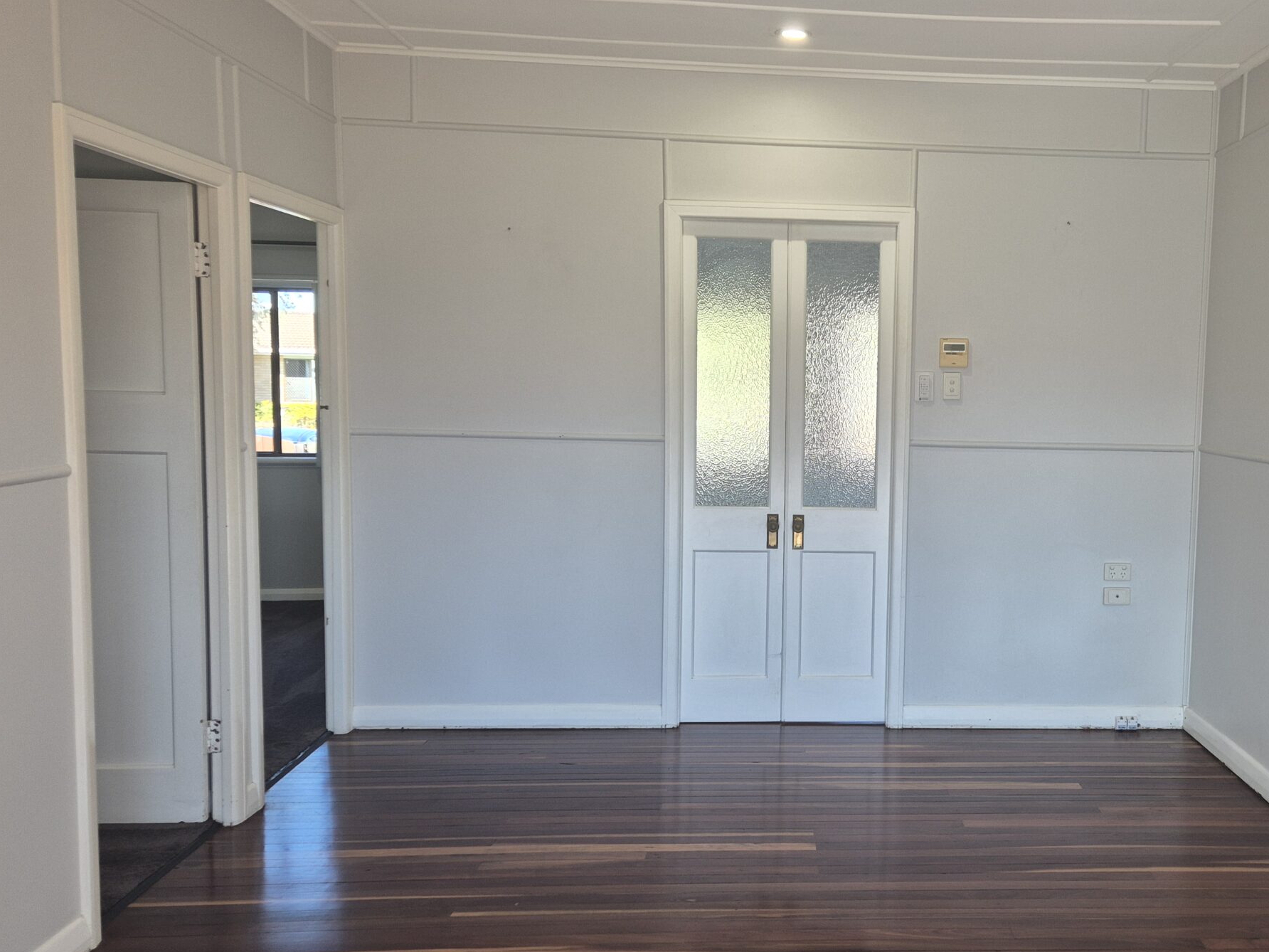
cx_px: 861
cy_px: 477
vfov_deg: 42.9
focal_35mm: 33
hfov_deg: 54.1
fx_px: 1210
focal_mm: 5.4
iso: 64
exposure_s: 1/100
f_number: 1.8
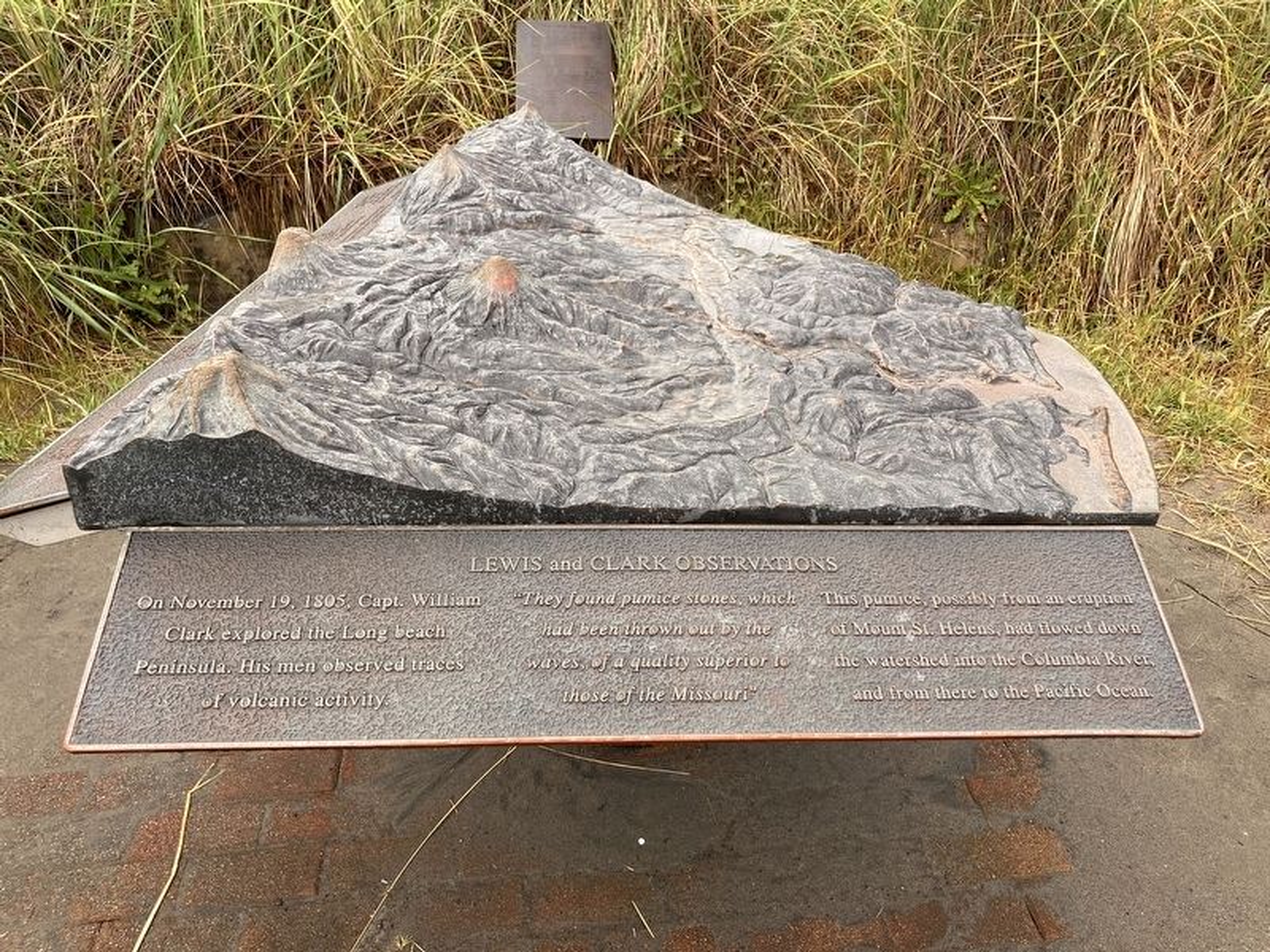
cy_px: 476
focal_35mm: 28
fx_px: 1027
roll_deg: -1.4
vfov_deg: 49.7
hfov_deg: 63.4
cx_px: 635
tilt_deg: -30.9
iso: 25
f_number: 1.8
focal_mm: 3.99
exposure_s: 1/191
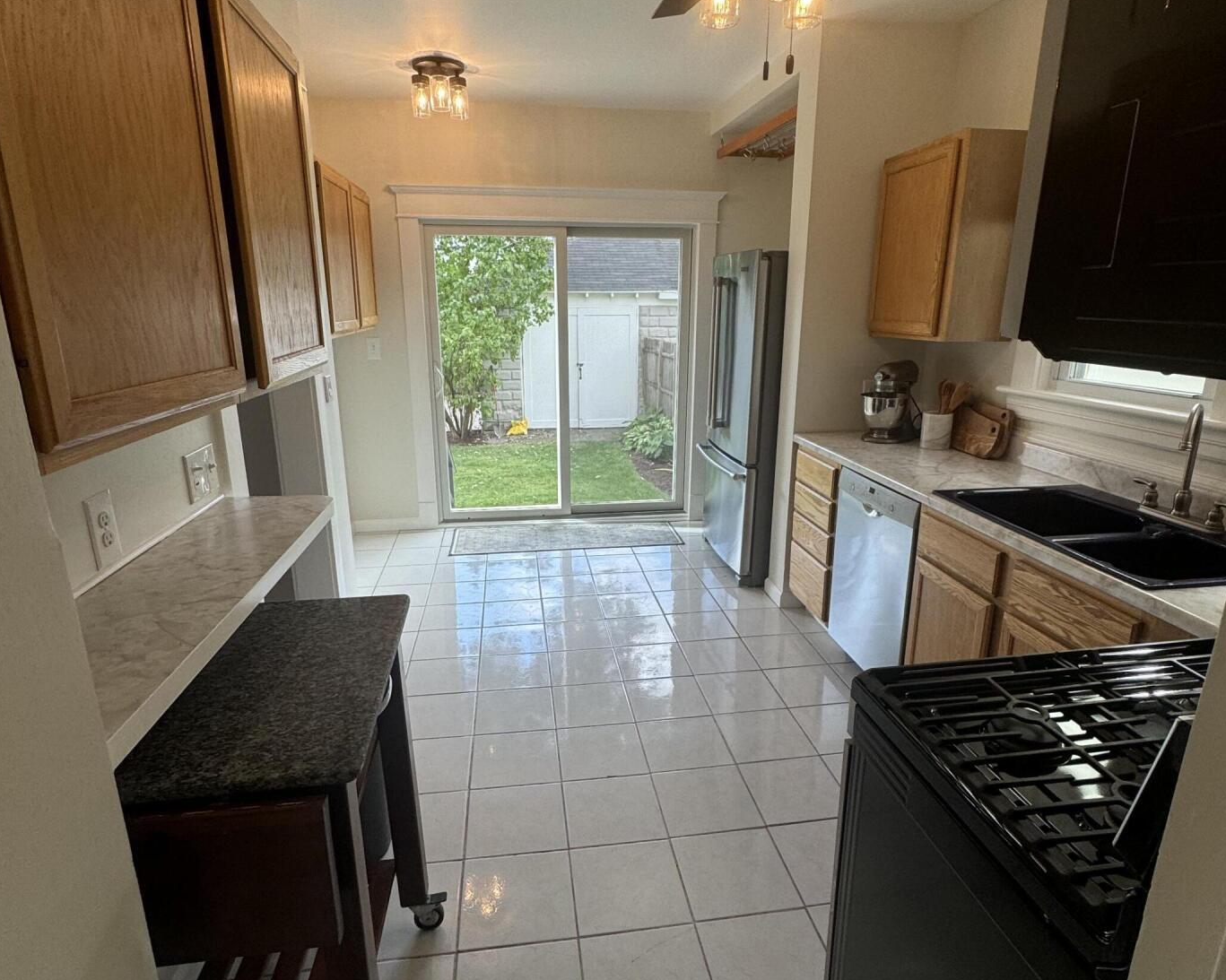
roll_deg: +0.5
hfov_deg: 80.4
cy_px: 503
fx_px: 726
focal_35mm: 20
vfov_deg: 68.1
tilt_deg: -15.0
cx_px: 610
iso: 64
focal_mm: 2.22
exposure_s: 1/120
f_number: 2.2
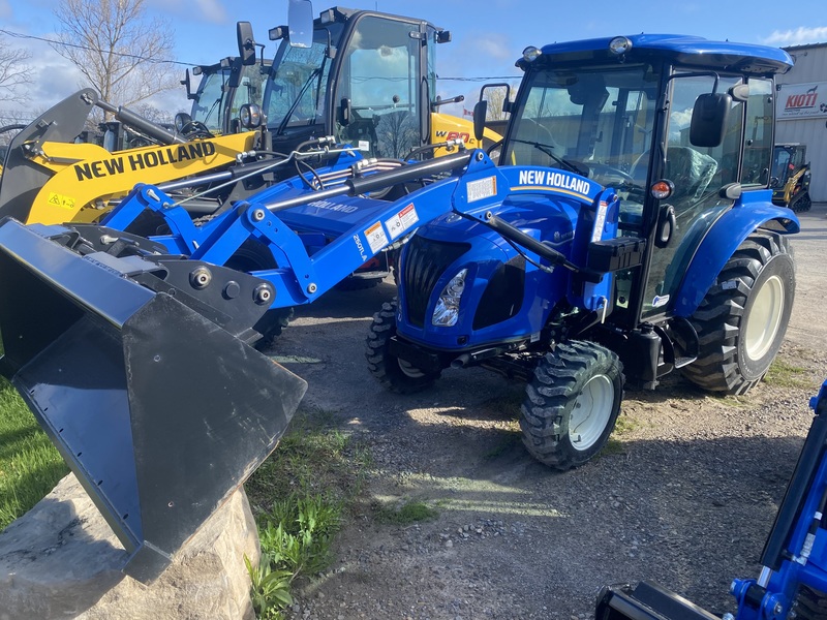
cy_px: 310
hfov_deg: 67.3
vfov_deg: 53.1
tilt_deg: -12.1
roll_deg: +0.6
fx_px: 621
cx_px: 414
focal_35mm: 26
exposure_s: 1/890
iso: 32
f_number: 1.8
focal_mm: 4.25
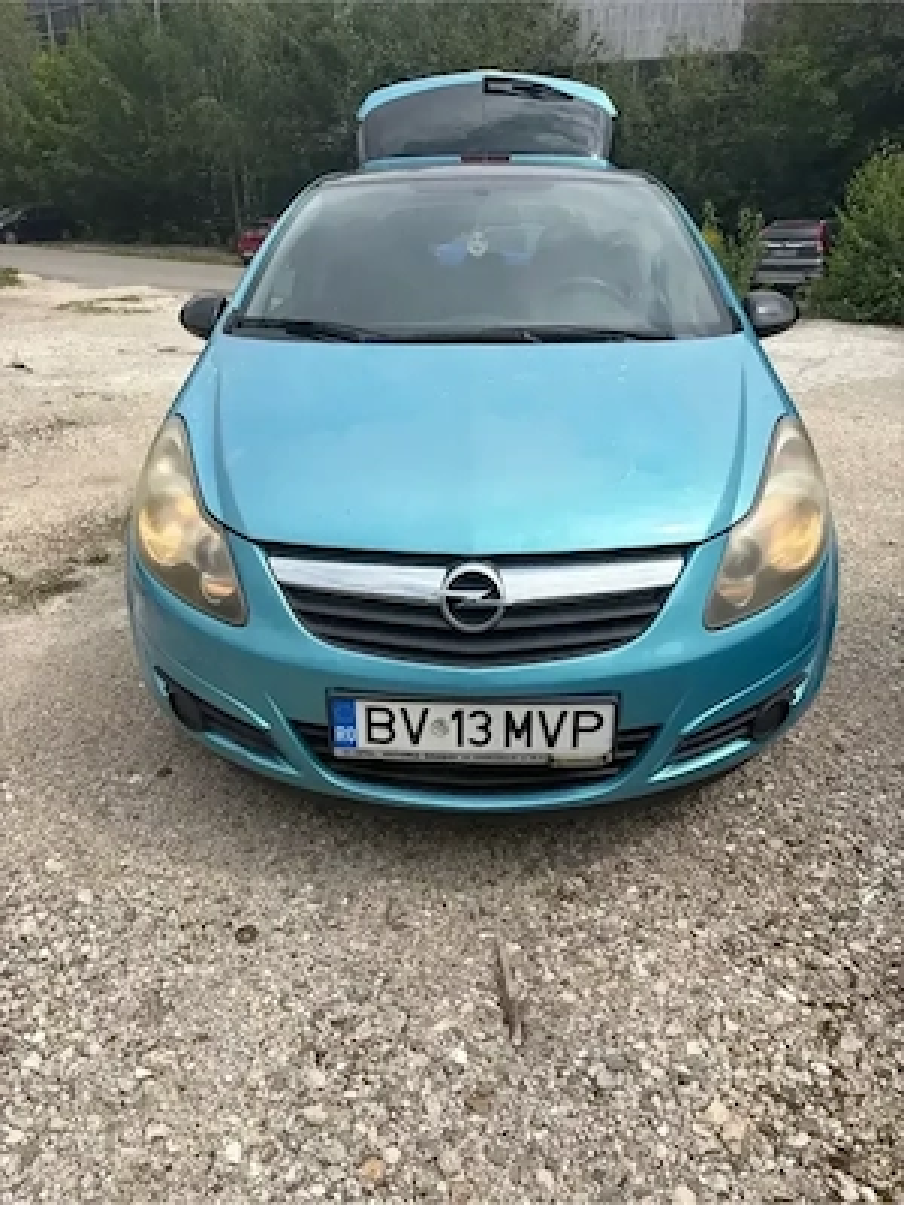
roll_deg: -0.6
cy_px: 602
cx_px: 452
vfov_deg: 67.3
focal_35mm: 26
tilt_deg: -22.8
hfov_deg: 53.1
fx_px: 905
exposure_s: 1/3831
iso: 50
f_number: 1.6
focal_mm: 5.96
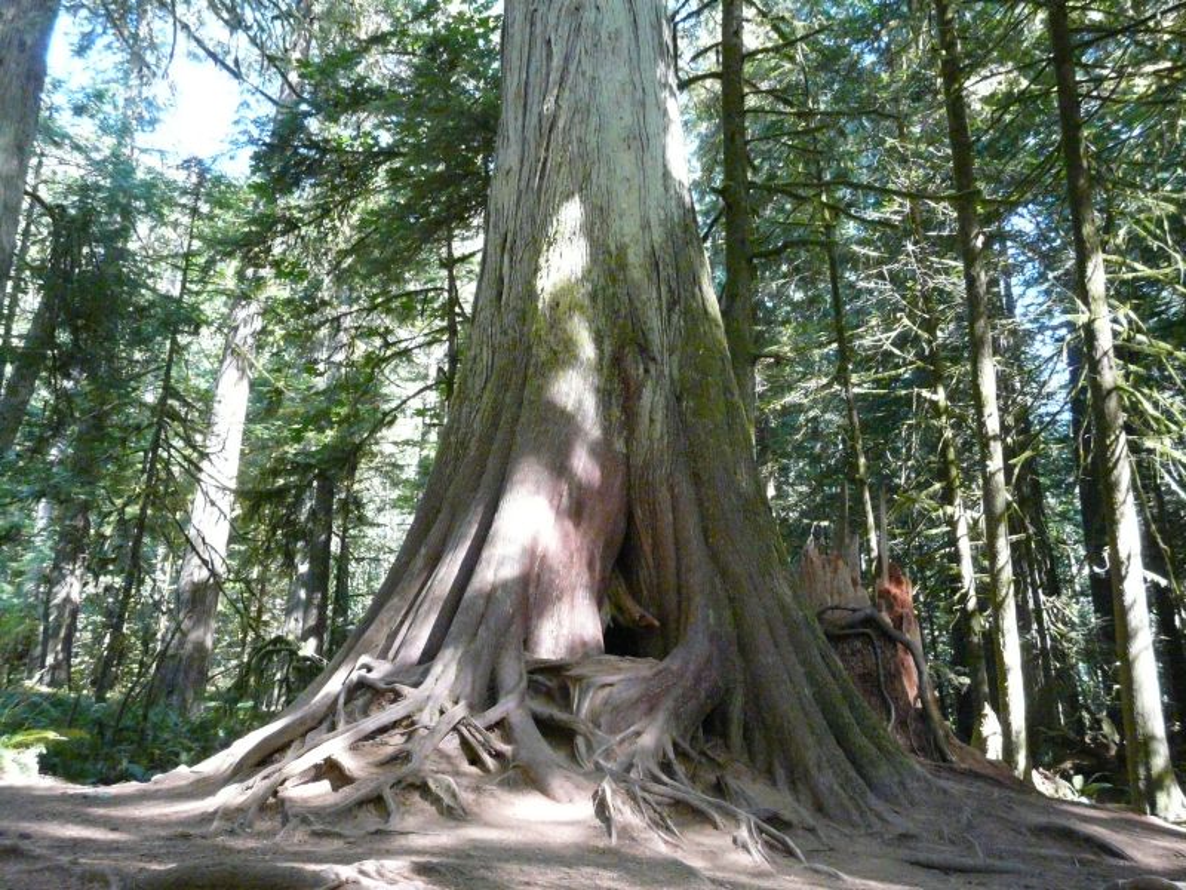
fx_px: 959
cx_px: 593
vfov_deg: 49.7
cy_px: 445
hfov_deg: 63.4
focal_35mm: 28
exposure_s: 1/100
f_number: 2.8
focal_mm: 4.6
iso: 800
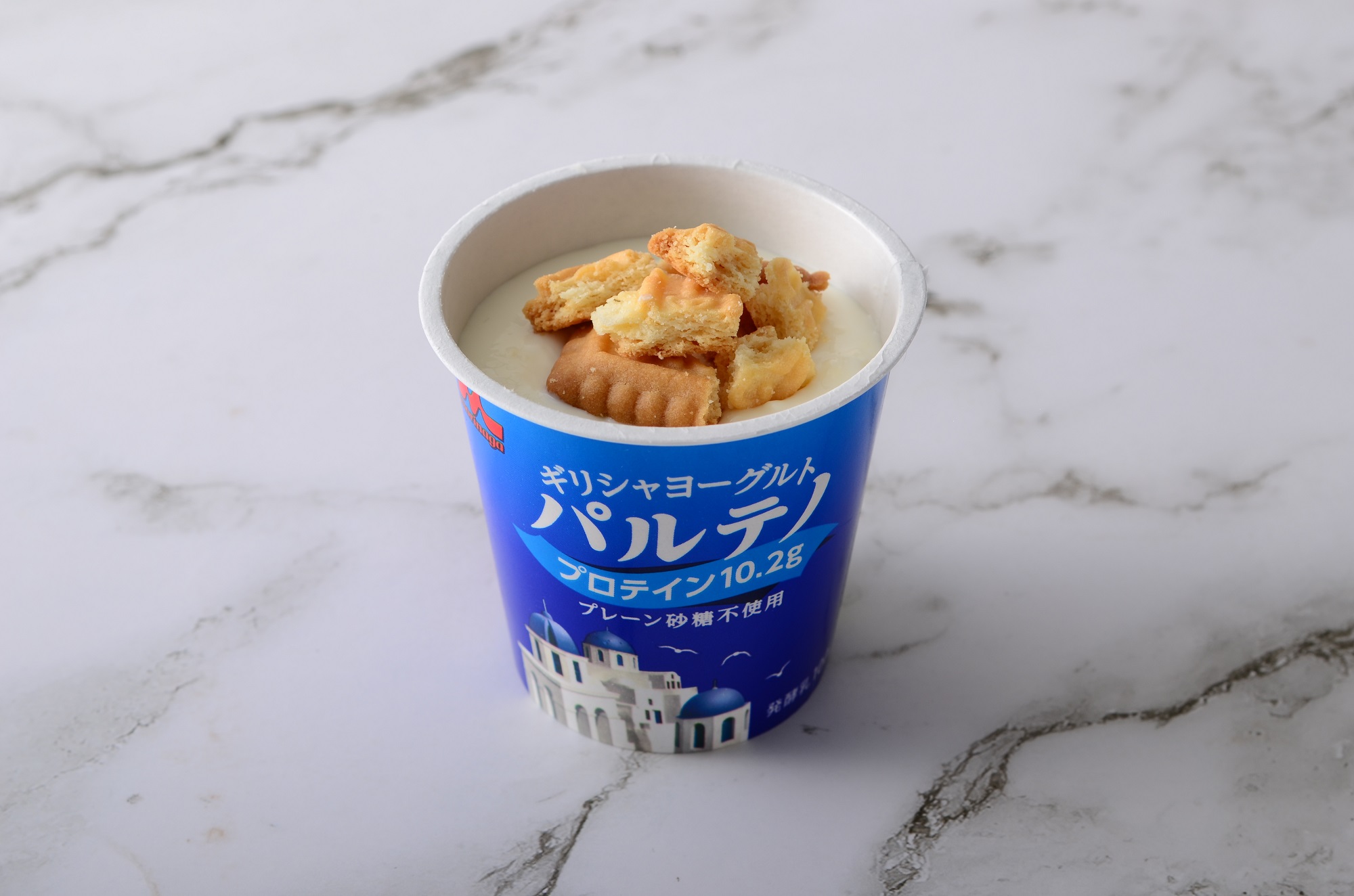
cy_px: 448
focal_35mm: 68
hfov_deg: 29.9
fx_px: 2533
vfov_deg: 20.1
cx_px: 677
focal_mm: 45
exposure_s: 1/200
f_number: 8.5
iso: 100
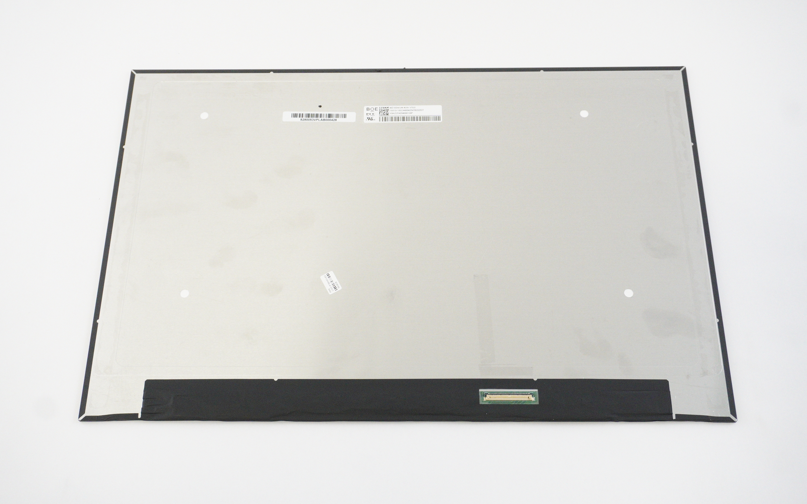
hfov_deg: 50.9
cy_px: 251
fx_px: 847
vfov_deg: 33.2
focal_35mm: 39
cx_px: 405
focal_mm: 25
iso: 4000
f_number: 5.6
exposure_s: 1/200
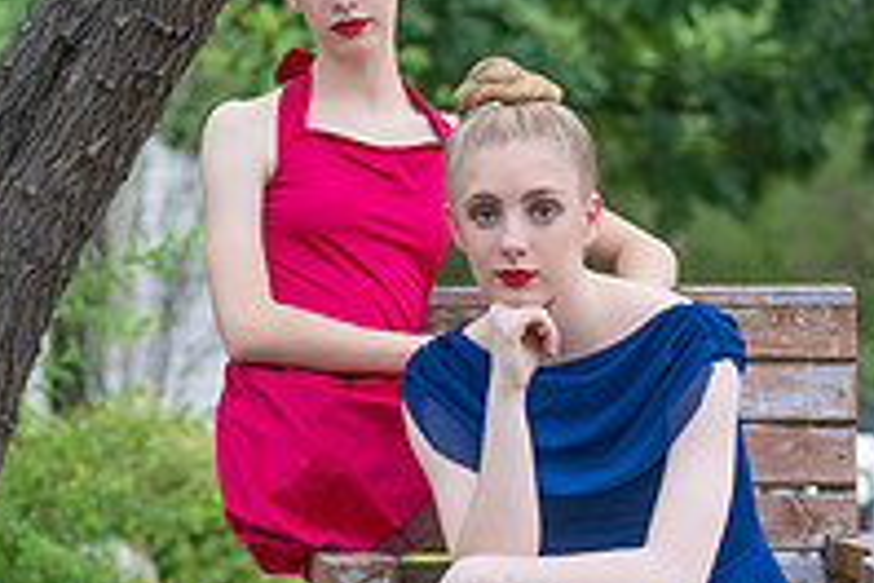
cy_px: 428
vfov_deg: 5.9
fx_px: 5681
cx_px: 419
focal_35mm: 234
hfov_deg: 8.8
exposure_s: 1/320
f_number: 2.8
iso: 500
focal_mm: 70
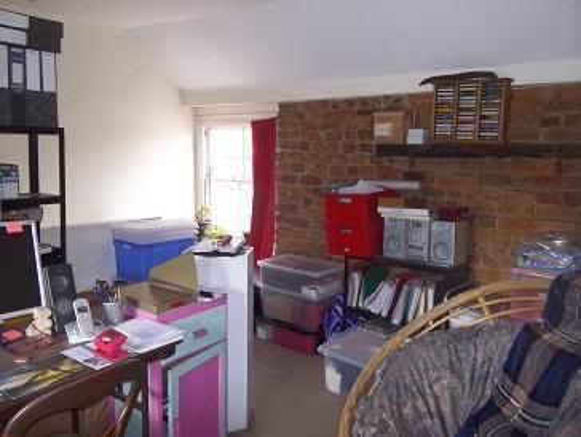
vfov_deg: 48.3
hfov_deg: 61.6
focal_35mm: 29
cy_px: 218
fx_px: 487
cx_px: 290
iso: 320
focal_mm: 4.1
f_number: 3.3
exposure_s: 1/30
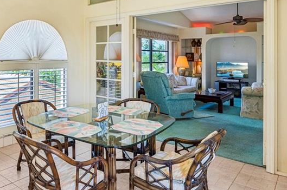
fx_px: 247
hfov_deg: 57.3
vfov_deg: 41.4
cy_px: 55
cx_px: 71
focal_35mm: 31
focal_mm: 16
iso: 400
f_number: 8
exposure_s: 1/25
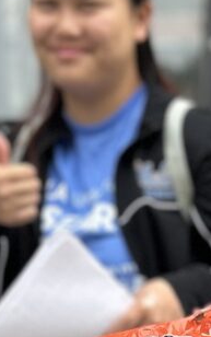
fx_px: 1681
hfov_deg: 7.2
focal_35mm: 183
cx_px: 180
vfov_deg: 11.2
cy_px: 391
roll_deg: -0.1
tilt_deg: -14.1
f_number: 1.5
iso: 50
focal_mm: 5.7
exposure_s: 1/482
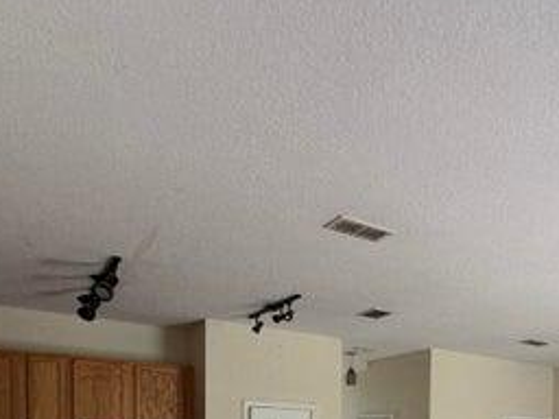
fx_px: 565
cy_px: 467
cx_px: 474
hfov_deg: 48.5
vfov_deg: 34.7
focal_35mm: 35
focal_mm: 2.22
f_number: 2.2
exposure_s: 1/99
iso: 80
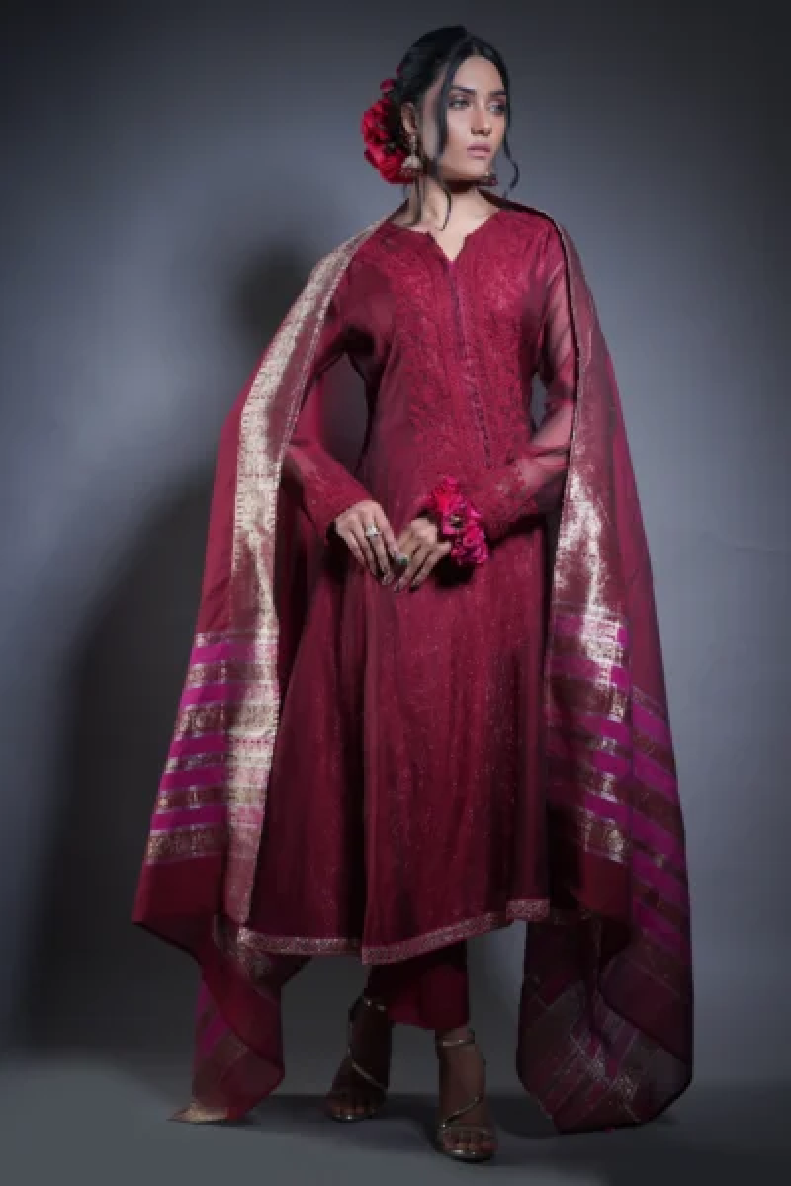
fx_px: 2142
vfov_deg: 31.0
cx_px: 396
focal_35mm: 65
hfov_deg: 20.9
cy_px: 593
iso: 640
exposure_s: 1/160
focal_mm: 65
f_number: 4.5
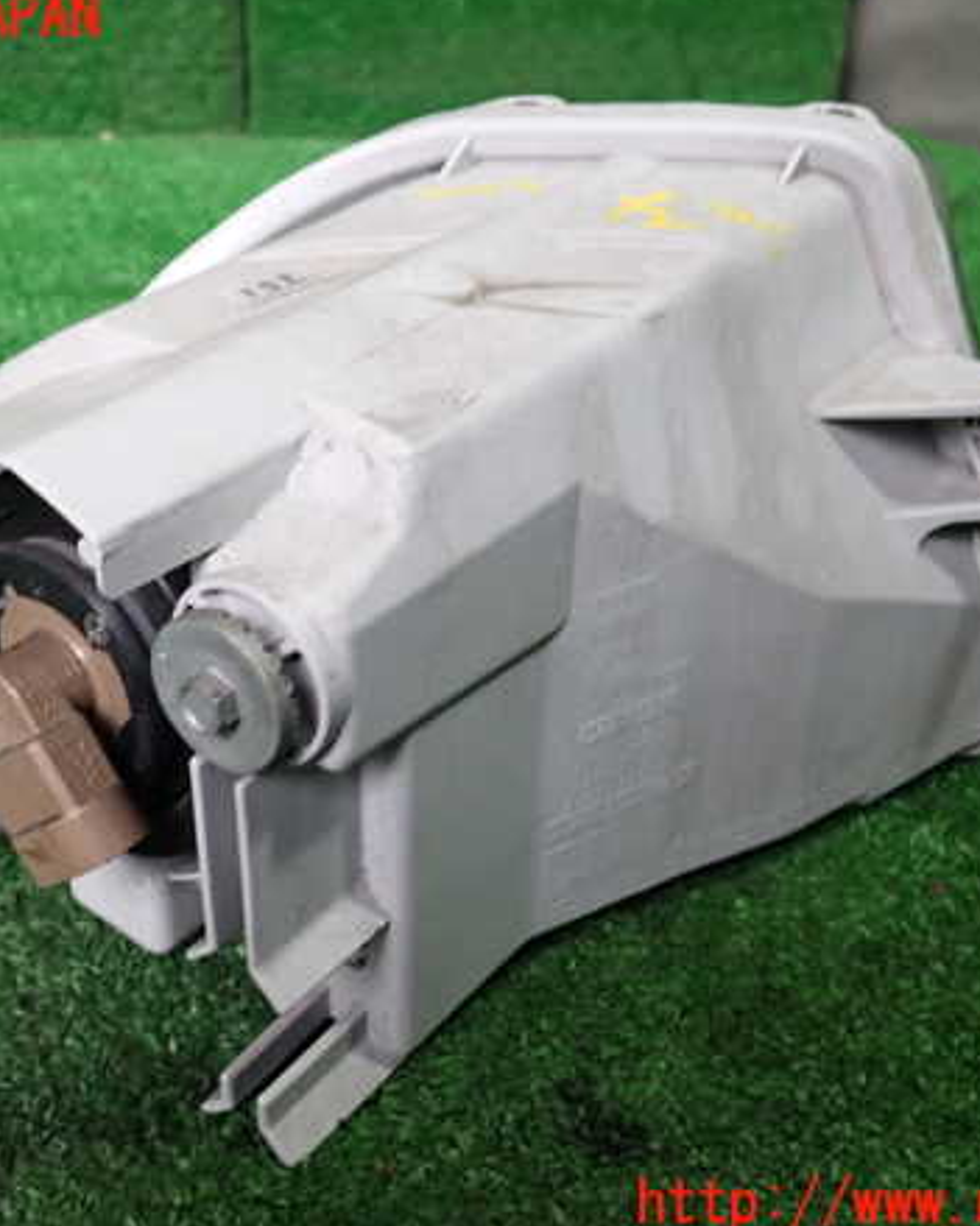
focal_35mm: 40
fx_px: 1451
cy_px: 612
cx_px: 430
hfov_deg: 37.3
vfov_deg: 45.8
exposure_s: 1/30
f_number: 2.3
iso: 250
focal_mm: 5.4
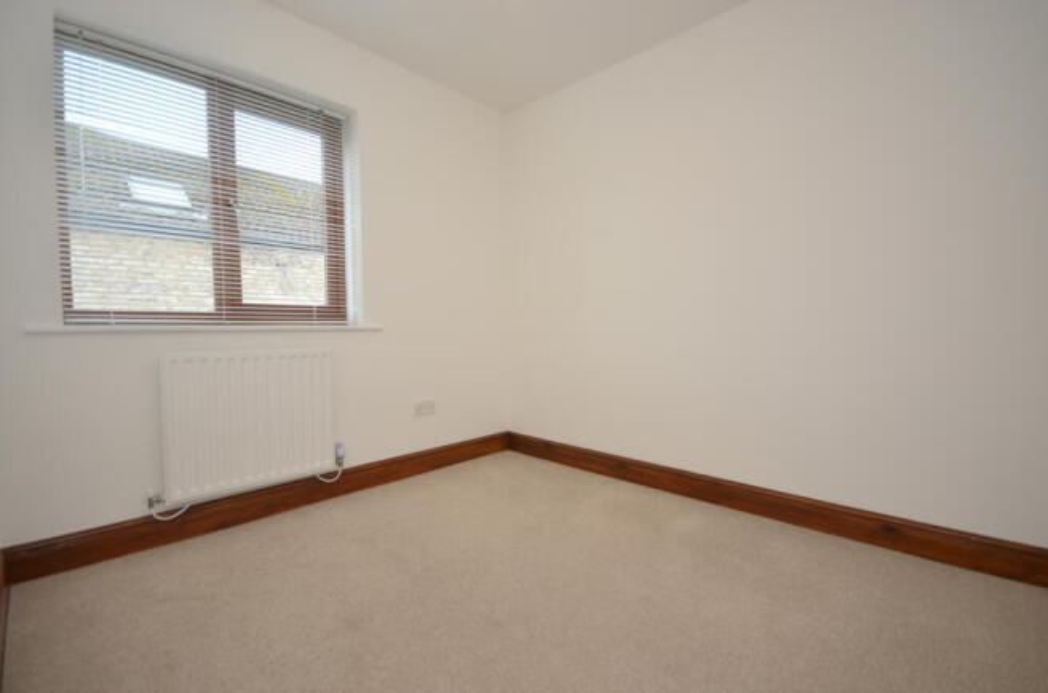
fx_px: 436
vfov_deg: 77.0
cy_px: 346
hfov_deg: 100.5
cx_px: 524
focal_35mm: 15
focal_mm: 10
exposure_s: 1/60
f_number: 4
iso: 280
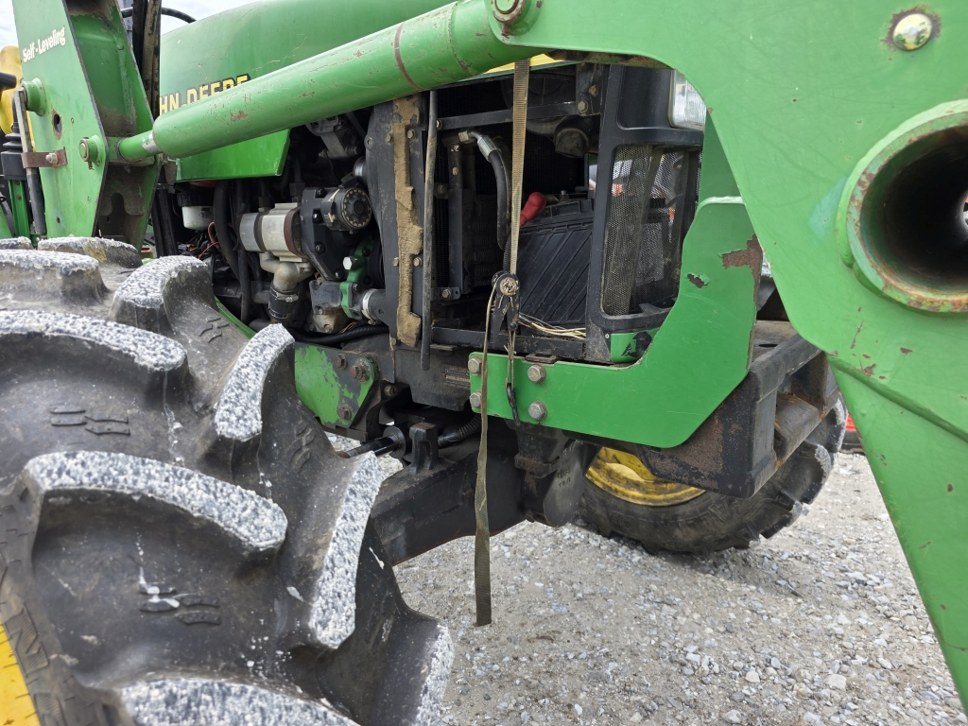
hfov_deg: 73.9
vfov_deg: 58.9
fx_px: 643
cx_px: 484
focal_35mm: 23
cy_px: 363
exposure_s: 1/1441
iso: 80
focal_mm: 6.3
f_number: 1.7
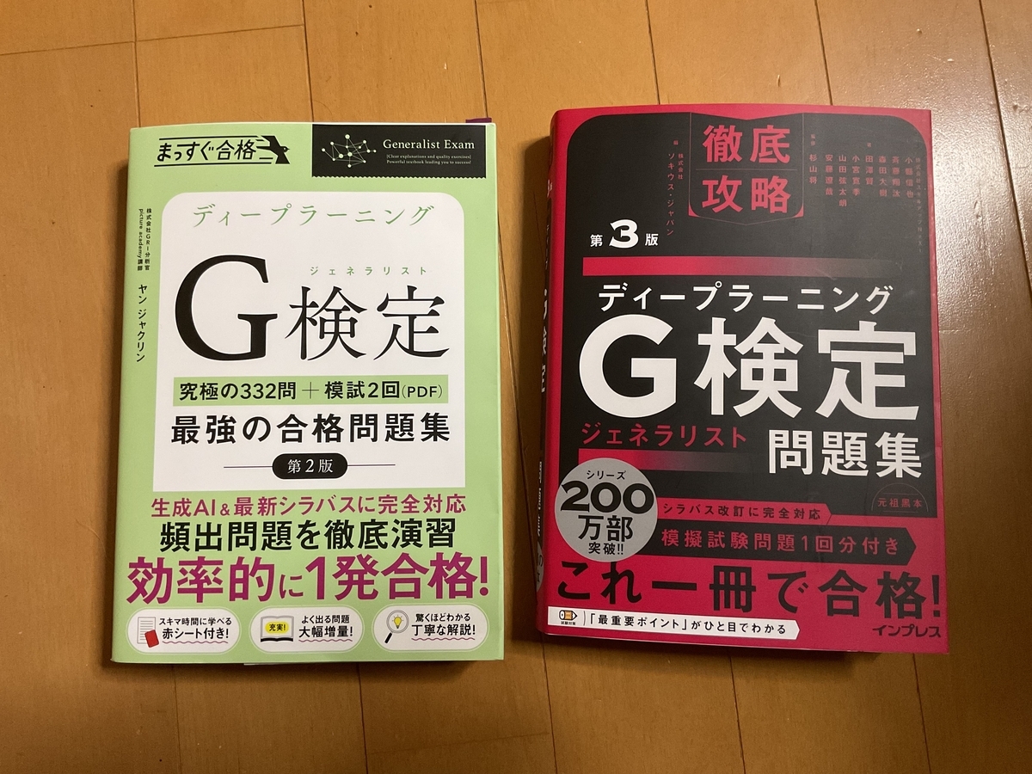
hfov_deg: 61.7
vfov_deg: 48.2
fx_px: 865
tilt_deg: -84.9
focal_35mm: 29
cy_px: 387
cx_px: 516
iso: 200
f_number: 1.8
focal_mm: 3
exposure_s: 1/50
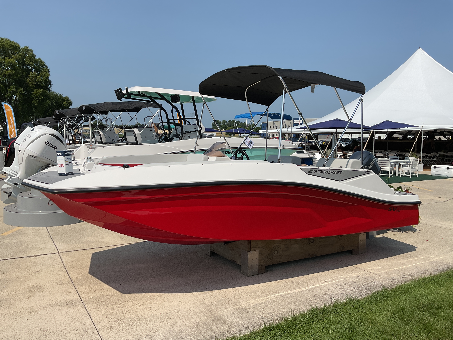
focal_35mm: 29
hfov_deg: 61.7
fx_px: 380
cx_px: 226
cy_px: 170
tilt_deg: -4.7
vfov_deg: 48.2
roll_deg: -0.8
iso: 16
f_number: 1.8
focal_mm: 3
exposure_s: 1/3534
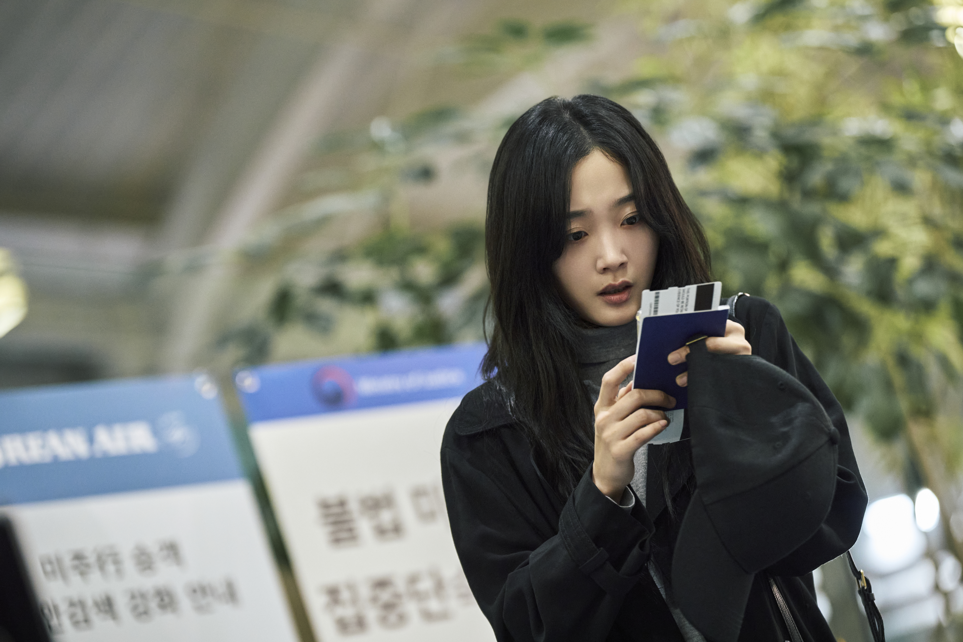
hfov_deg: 15.6
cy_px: 321
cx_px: 482
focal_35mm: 131
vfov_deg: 10.5
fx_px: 3504
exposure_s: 1/250
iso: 3200
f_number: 3.2
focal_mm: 131
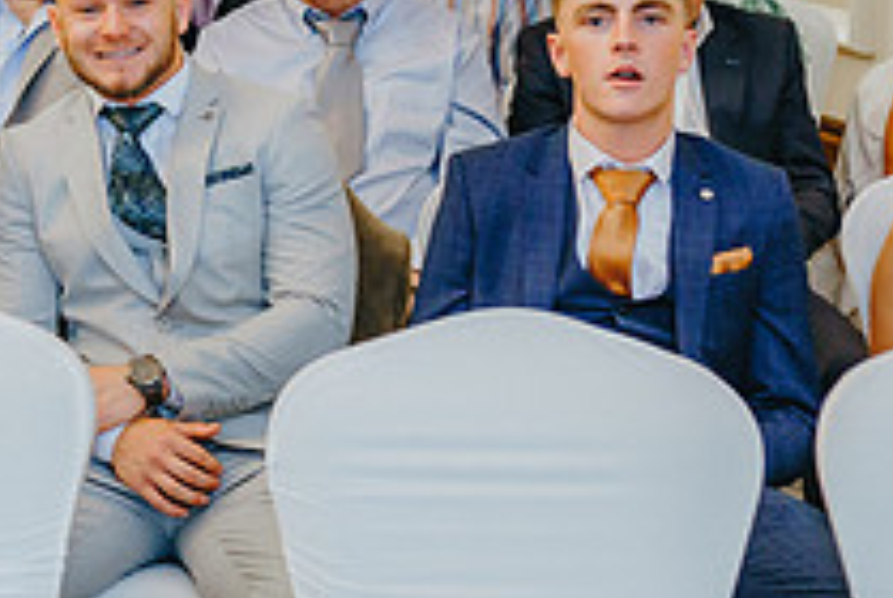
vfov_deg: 14.0
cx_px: 64
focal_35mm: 97
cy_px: 75
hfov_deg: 20.5
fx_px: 2409
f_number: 2.5
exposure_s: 1/200
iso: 2000
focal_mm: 35
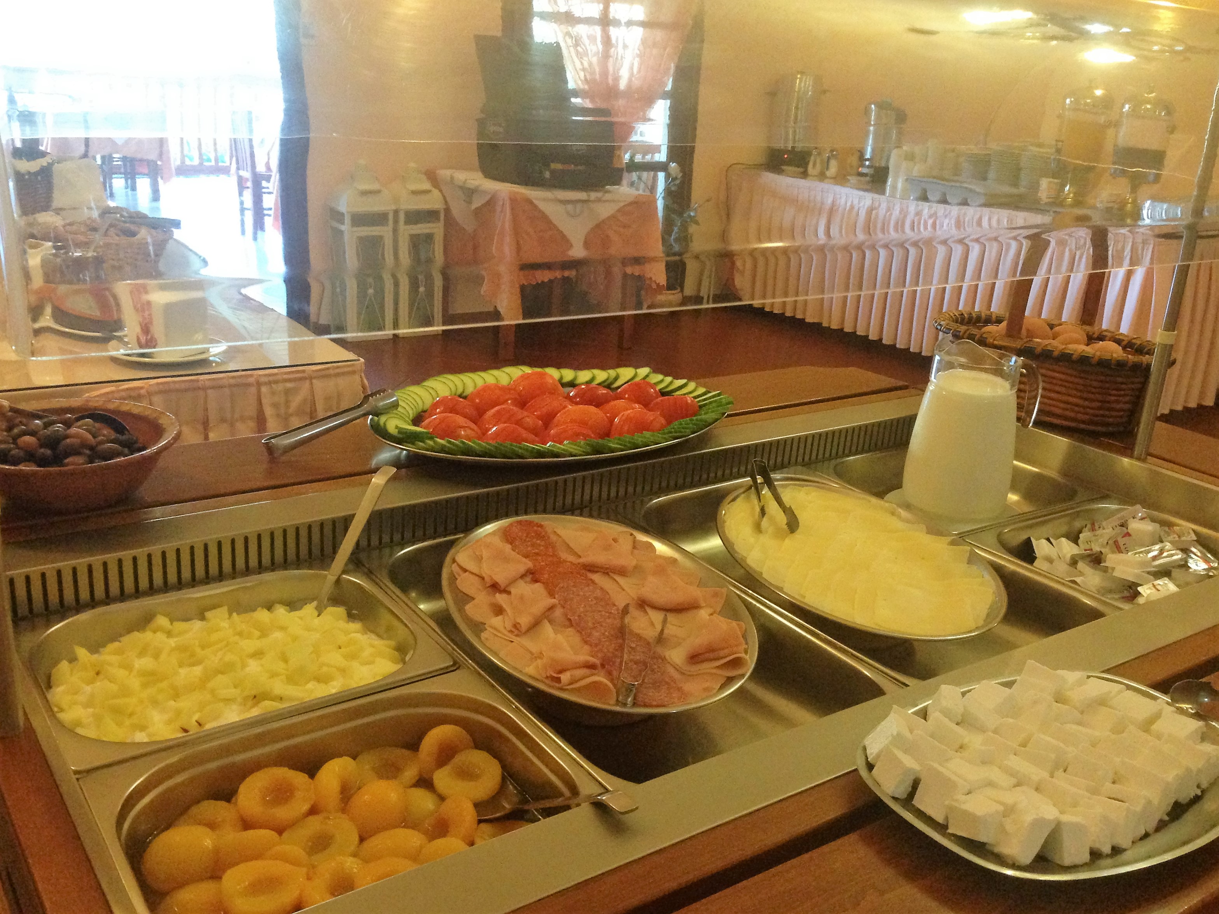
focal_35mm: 33
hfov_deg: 55.4
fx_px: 1162
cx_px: 610
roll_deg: -2.9
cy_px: 457
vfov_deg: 42.9
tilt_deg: -19.0
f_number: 2.4
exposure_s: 1/15
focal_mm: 4.12
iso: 400
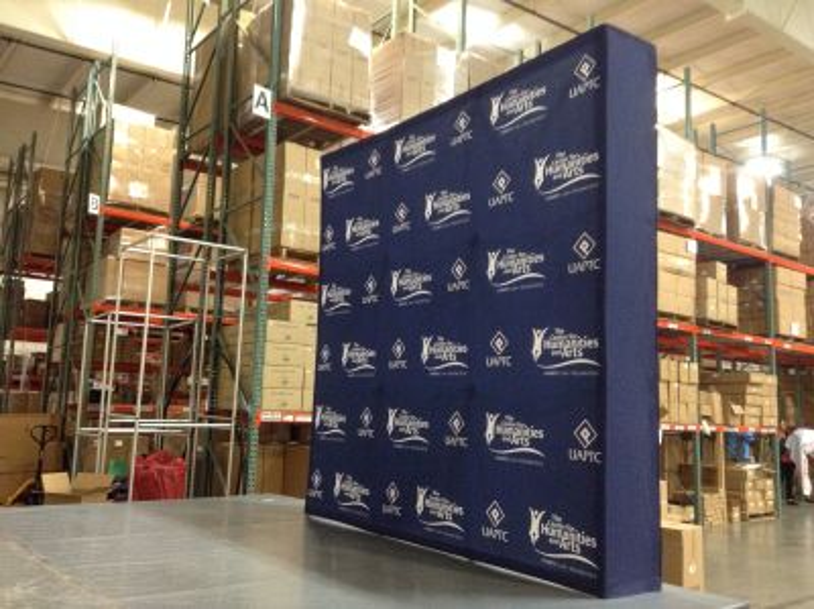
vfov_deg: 42.9
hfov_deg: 55.4
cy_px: 304
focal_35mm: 33
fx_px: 775
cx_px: 407
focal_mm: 3.3
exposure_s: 1/15
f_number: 2.4
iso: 250
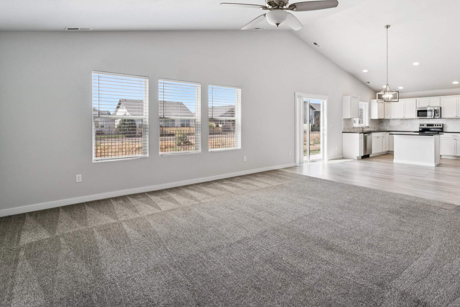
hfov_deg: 83.4
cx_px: 254
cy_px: 123
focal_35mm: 20
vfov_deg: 61.1
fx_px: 257
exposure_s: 1/30
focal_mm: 16.1
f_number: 13
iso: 400
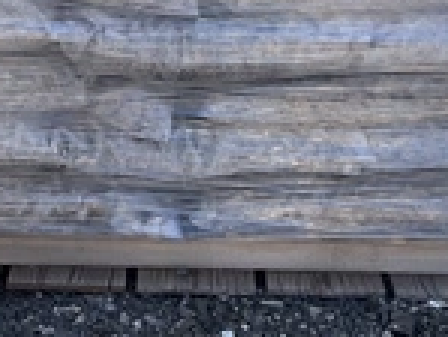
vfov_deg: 18.4
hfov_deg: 24.9
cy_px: -9
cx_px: 171
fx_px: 1010
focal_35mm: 78
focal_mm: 3
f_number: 1.8
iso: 25
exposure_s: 1/1076
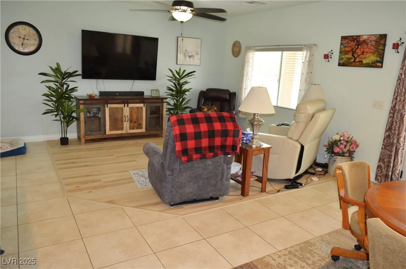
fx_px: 304
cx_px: 203
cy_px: 134
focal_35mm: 27
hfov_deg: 67.5
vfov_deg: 47.7
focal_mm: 18
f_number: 3.5
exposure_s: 1/60
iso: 500
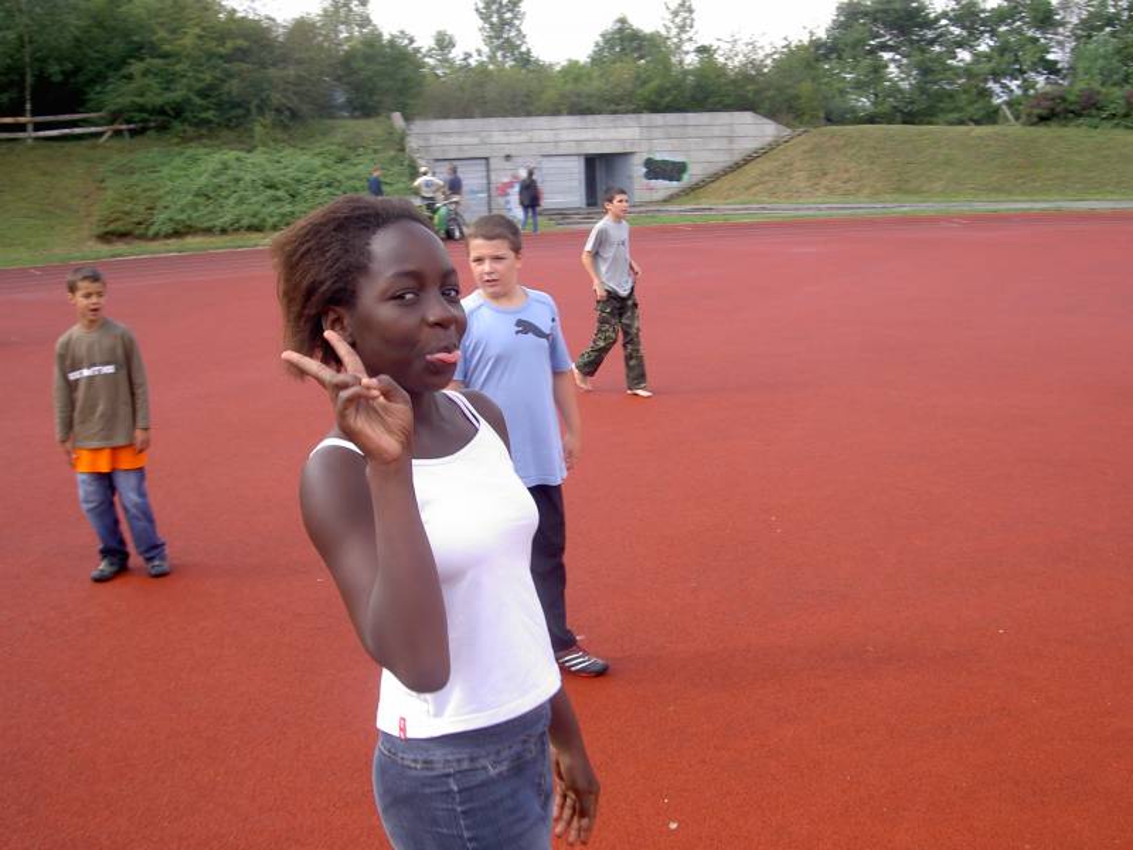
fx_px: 1276
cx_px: 566
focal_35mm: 39
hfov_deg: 47.9
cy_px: 425
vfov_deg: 36.8
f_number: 4.7
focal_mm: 8
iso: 100
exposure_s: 1/100
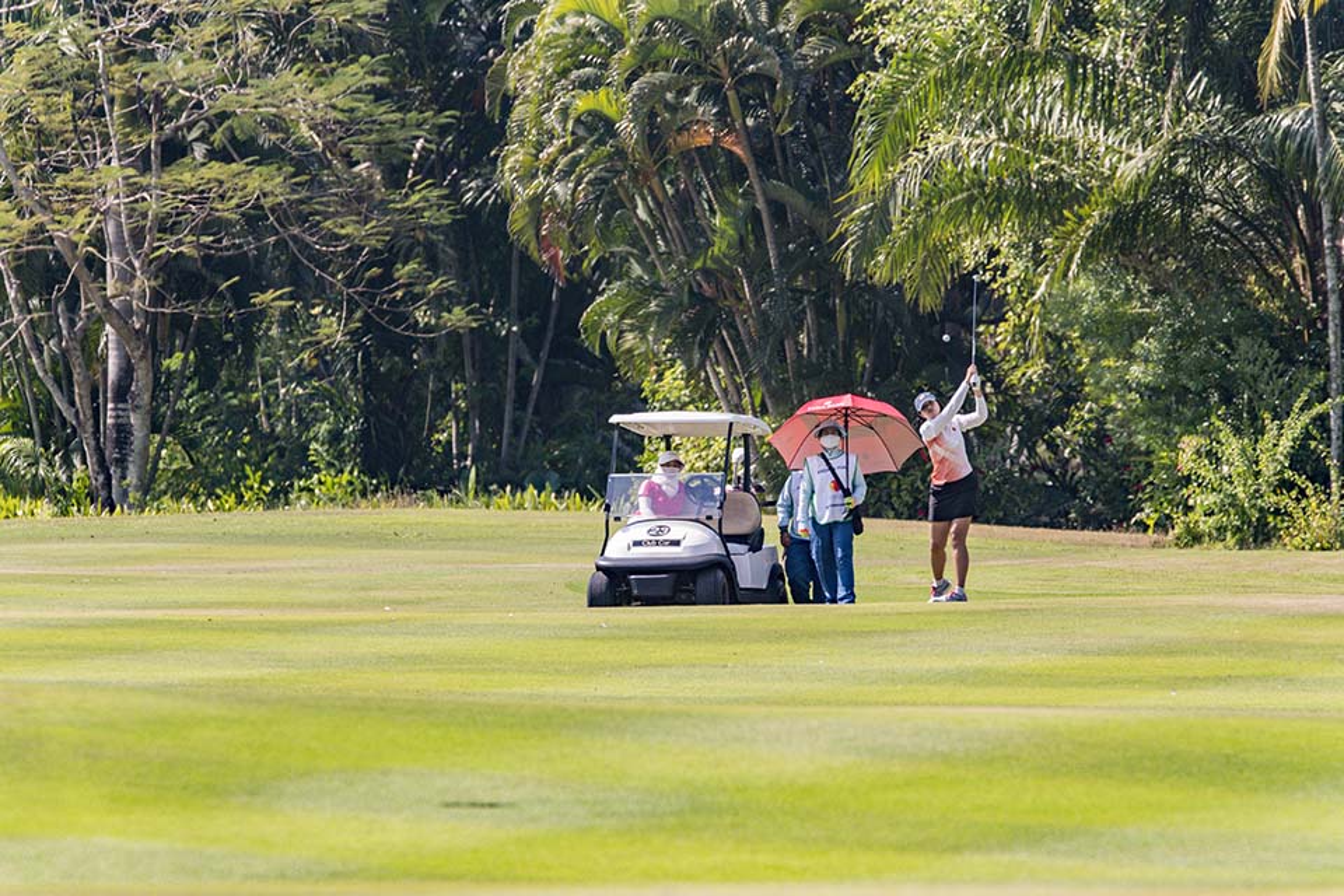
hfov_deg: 3.2
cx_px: 672
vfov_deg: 2.1
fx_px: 24265
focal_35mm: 650
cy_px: 448
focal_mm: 650
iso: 560
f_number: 8
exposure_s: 1/2500
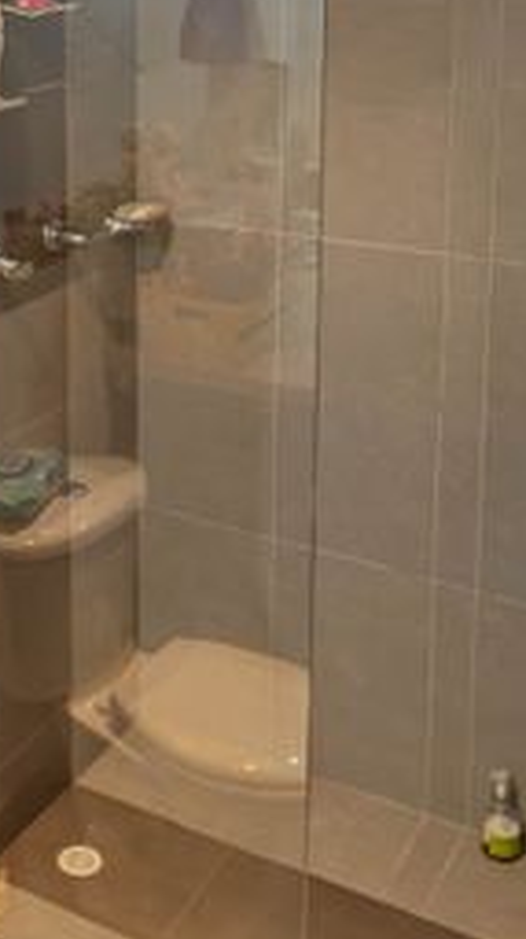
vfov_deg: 36.5
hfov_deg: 21.2
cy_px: 125
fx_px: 1342
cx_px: -33
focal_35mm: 54
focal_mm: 16
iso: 1250
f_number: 2
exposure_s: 1/160
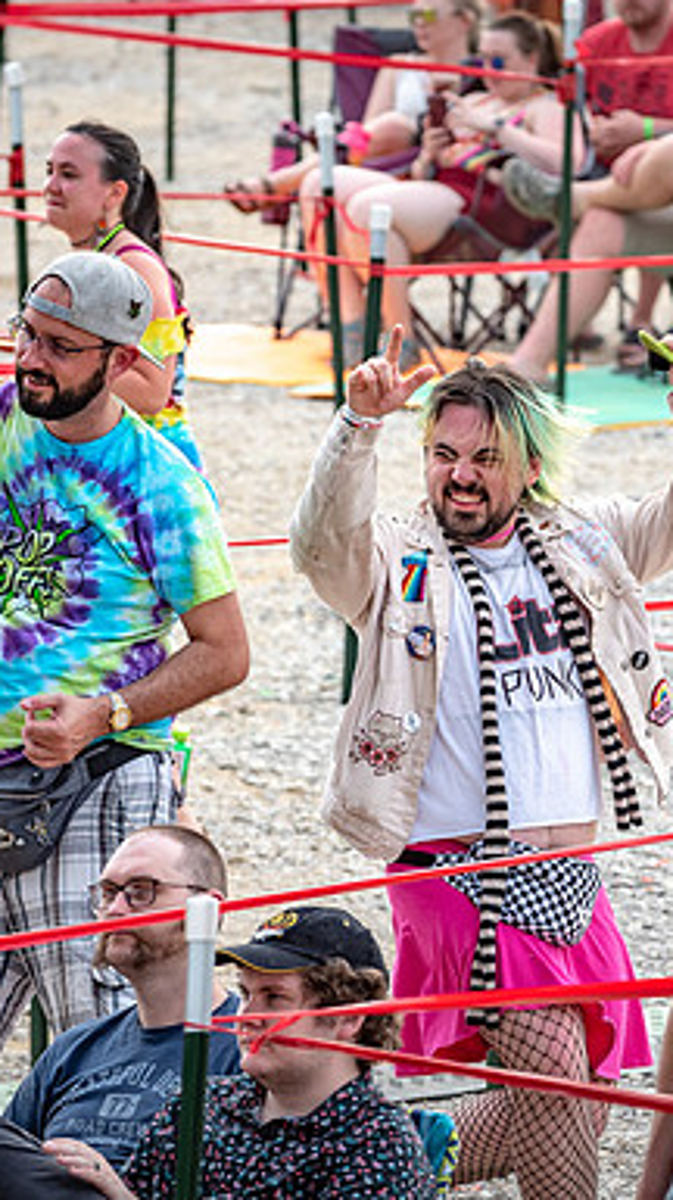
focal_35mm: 387
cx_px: 511
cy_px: 464
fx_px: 12302
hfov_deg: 3.1
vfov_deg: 5.6
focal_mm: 200
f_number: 5.6
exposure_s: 1/320
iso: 400
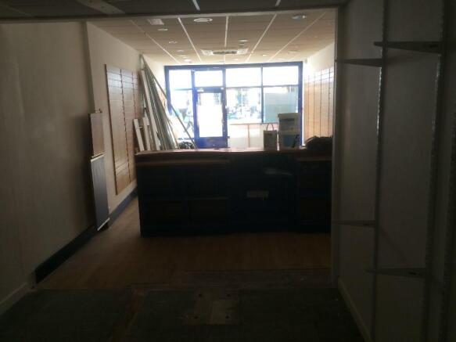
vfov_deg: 48.2
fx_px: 382
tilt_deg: -9.2
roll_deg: +1.0
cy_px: 171
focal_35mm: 29
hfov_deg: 61.7
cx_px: 228
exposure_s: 1/33
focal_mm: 4.15
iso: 40
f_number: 2.2
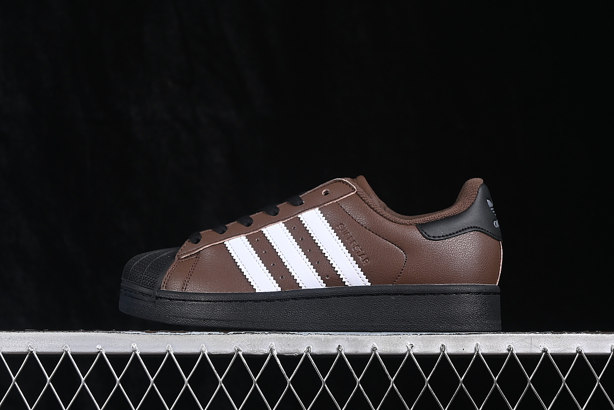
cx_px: 307
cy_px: 205
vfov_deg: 18.2
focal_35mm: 75
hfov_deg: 27.0
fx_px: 1279
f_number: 6.3
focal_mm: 50
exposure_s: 1/60
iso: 160
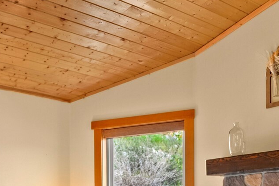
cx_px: 50
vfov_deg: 19.6
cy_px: 242
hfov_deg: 30.5
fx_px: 496
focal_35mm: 64
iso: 400
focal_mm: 24
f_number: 2.8
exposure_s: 1/15
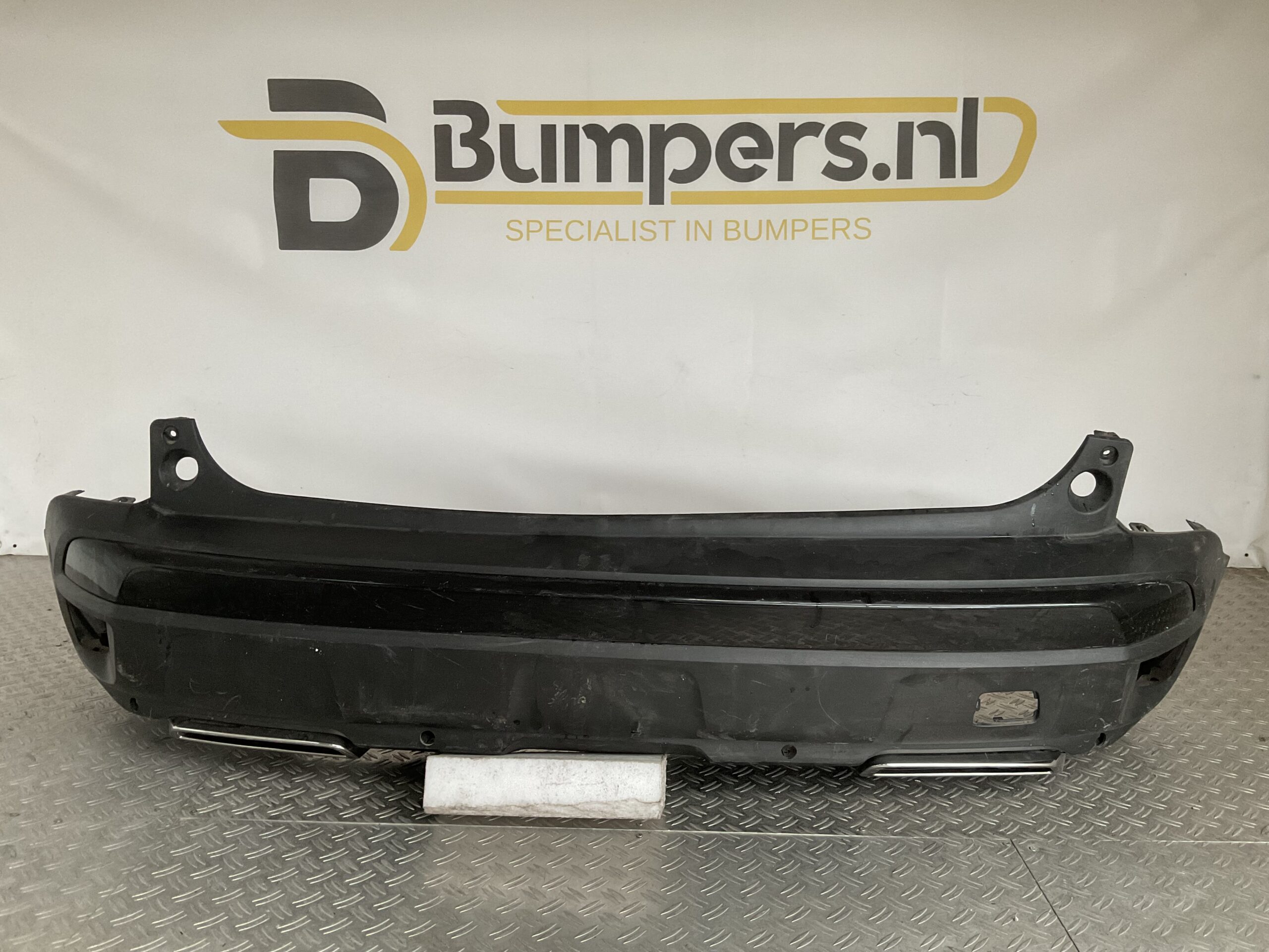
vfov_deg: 48.2
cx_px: 634
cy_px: 476
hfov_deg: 61.7
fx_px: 1063
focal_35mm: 29
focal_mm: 3
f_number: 1.8
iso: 125
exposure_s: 1/60
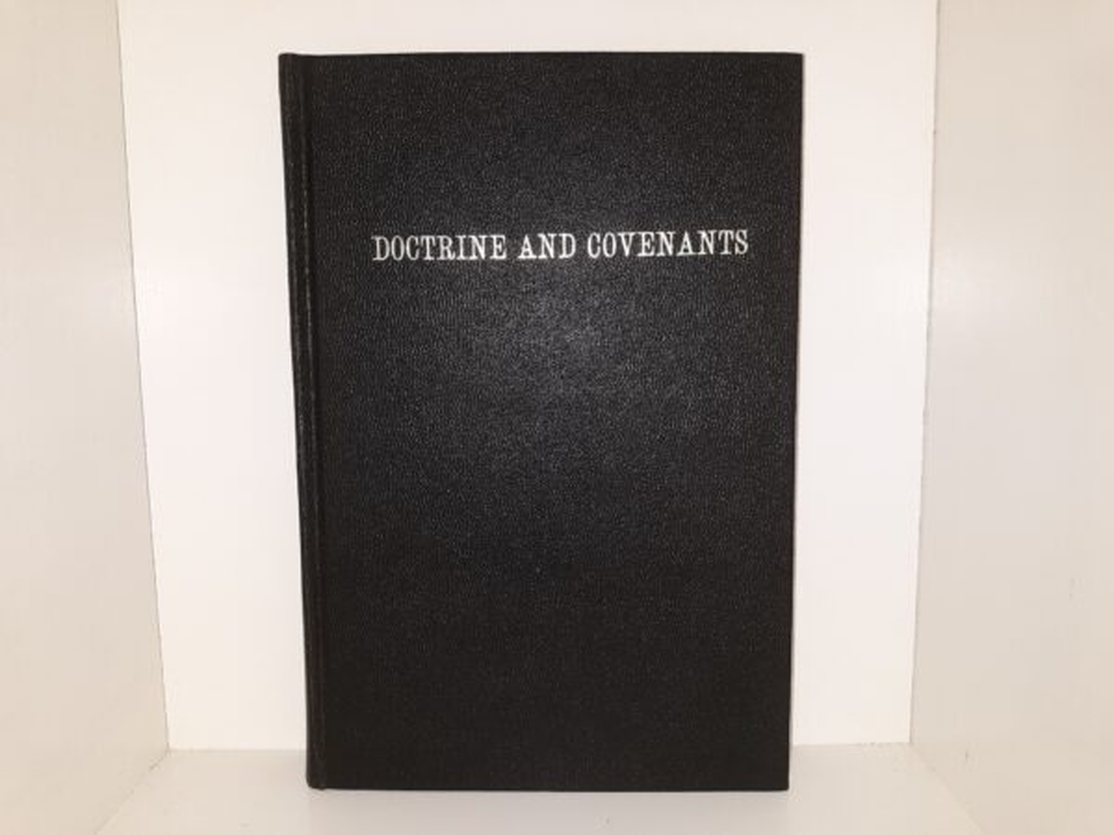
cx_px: 557
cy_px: 418
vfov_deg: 49.7
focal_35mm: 28
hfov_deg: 63.4
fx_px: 901
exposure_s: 1/132
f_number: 1.7
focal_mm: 3.7
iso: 40
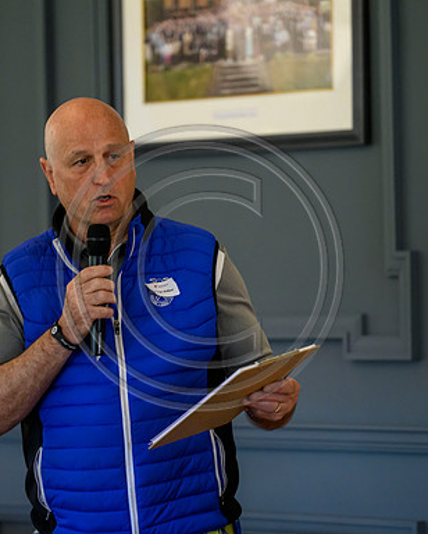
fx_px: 4142
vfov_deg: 7.4
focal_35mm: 262
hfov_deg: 5.9
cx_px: 200
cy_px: 266
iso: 4000
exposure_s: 1/400
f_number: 2.8
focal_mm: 185
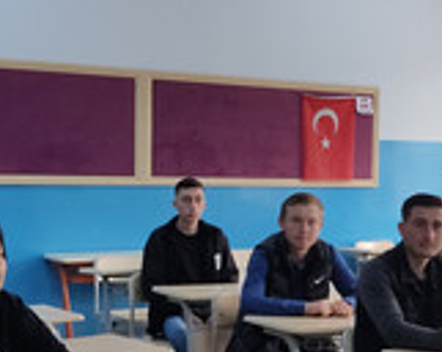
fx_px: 1031
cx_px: 335
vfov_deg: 19.3
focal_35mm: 79
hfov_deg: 23.9
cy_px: 238
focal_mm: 4.74
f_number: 1.79
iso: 160
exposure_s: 1/33
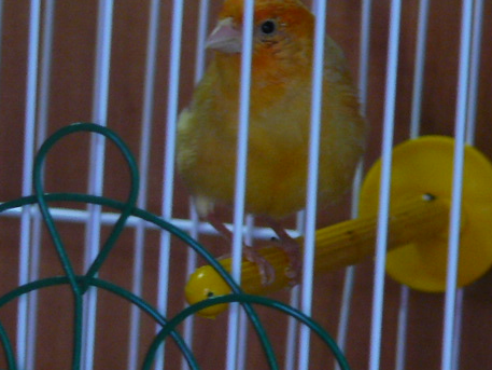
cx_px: 250
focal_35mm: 318
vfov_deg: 4.7
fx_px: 4521
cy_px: 179
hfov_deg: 6.2
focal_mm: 25.1
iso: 200
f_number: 3.3
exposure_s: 1/13
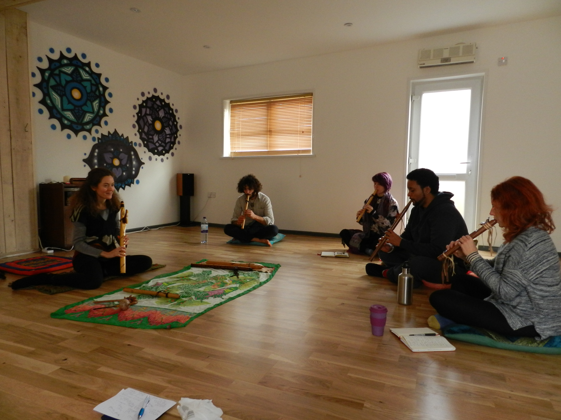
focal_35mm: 23
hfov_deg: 73.9
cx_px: 280
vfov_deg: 58.9
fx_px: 373
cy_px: 210
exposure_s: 1/15
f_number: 3.4
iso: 400
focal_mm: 4
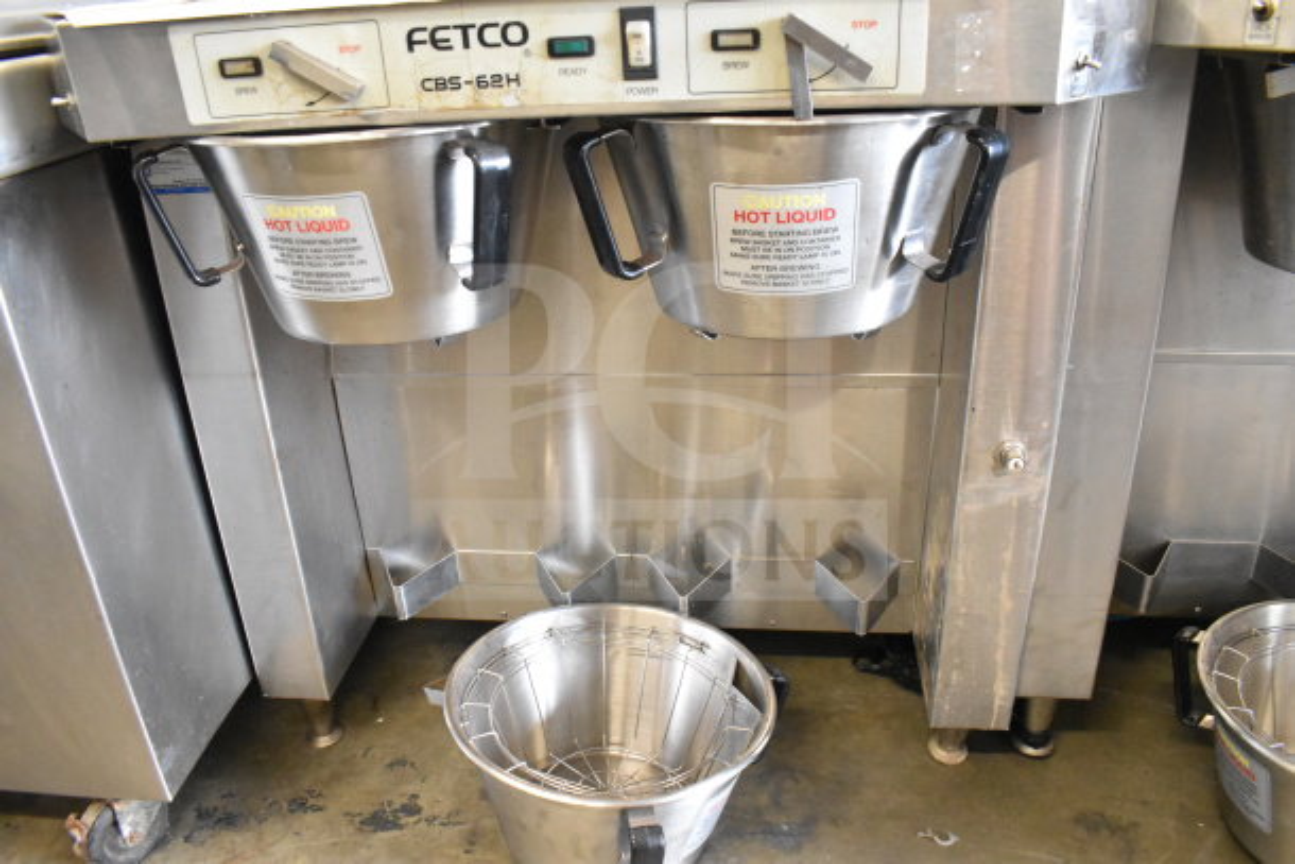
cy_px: 432
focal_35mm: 27
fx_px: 971
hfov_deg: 67.4
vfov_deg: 48.0
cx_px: 648
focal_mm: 18
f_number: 5
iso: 6400
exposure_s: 1/100
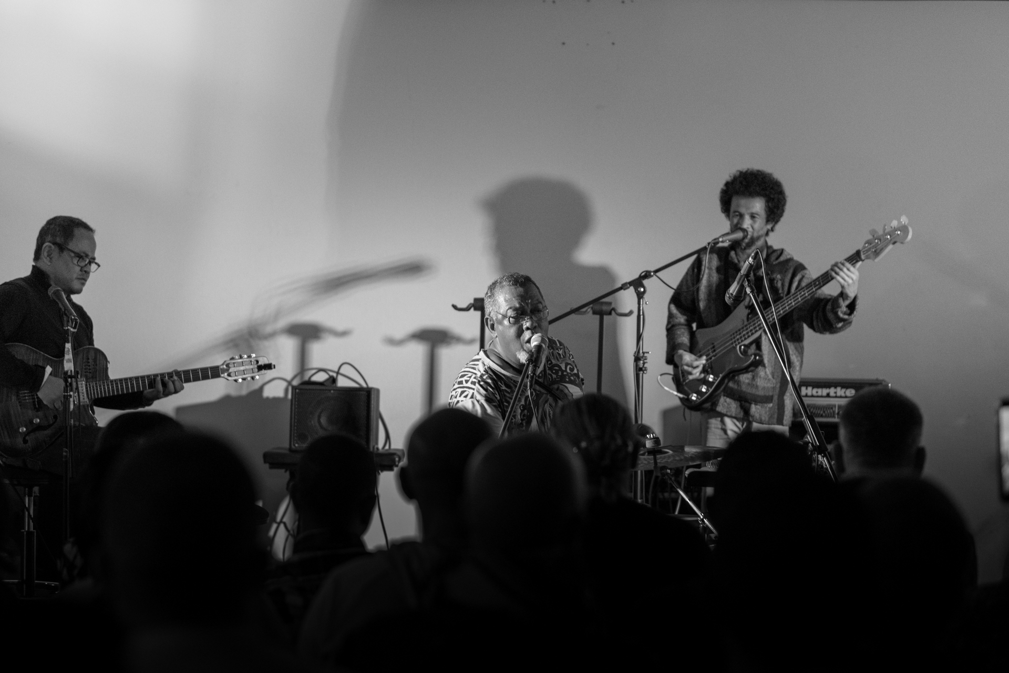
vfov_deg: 16.3
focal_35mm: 84
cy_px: 336
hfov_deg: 24.2
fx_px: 2354
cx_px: 504
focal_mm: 56
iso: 2000
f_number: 1.8
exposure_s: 1/125
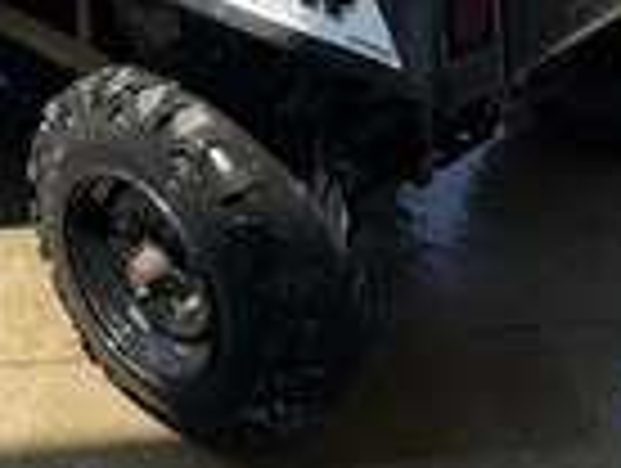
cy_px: -194
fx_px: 1510
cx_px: 144
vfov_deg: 16.4
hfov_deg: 23.0
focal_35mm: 84
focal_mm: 3
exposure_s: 1/804
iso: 25
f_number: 1.8
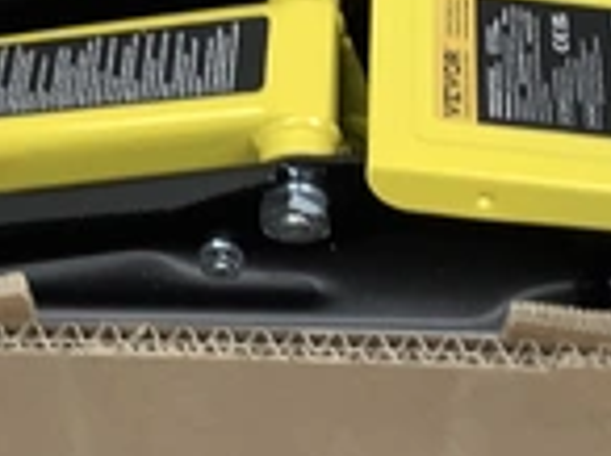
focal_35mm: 85
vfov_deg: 16.9
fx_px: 1498
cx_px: 293
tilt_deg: -55.3
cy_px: -8
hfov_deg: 23.1
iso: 50
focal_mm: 3.3
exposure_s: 1/60
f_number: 2.4
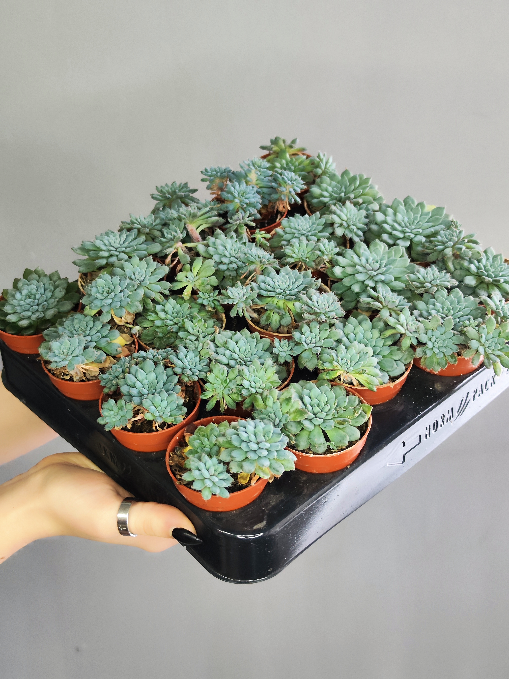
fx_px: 451
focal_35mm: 23
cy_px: 340
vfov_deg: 73.9
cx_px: 254
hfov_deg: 58.9
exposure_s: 1/91.6
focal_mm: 7.01
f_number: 1.69
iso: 1400
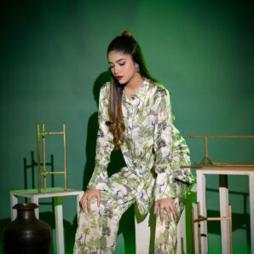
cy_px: 160
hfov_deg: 16.0
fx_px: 905
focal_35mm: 109
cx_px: 127
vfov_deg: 16.0
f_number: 2.5
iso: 800
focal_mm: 85
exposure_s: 1/100
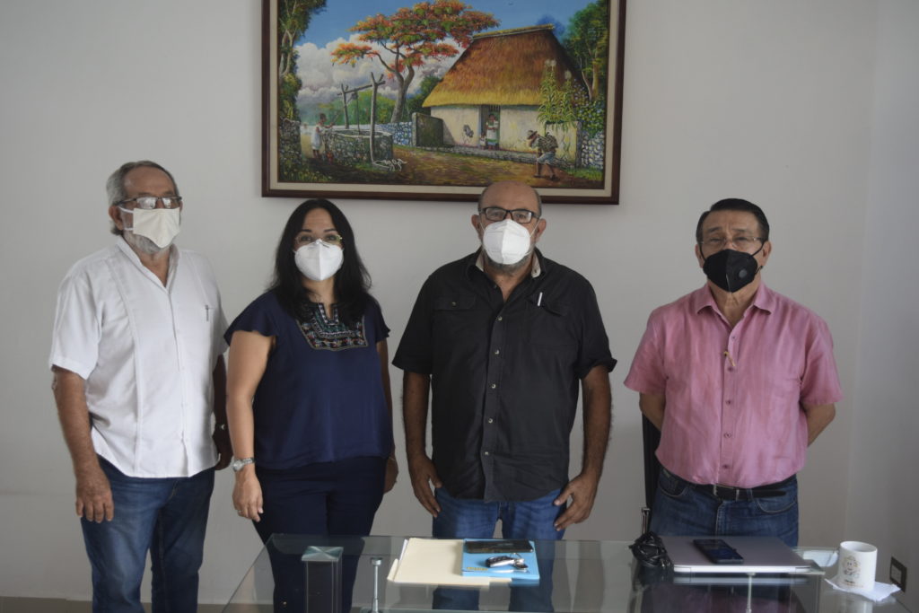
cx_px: 460
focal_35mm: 39
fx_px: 996
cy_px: 306
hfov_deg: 49.5
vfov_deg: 34.2
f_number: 4.2
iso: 400
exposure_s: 1/80
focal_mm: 26
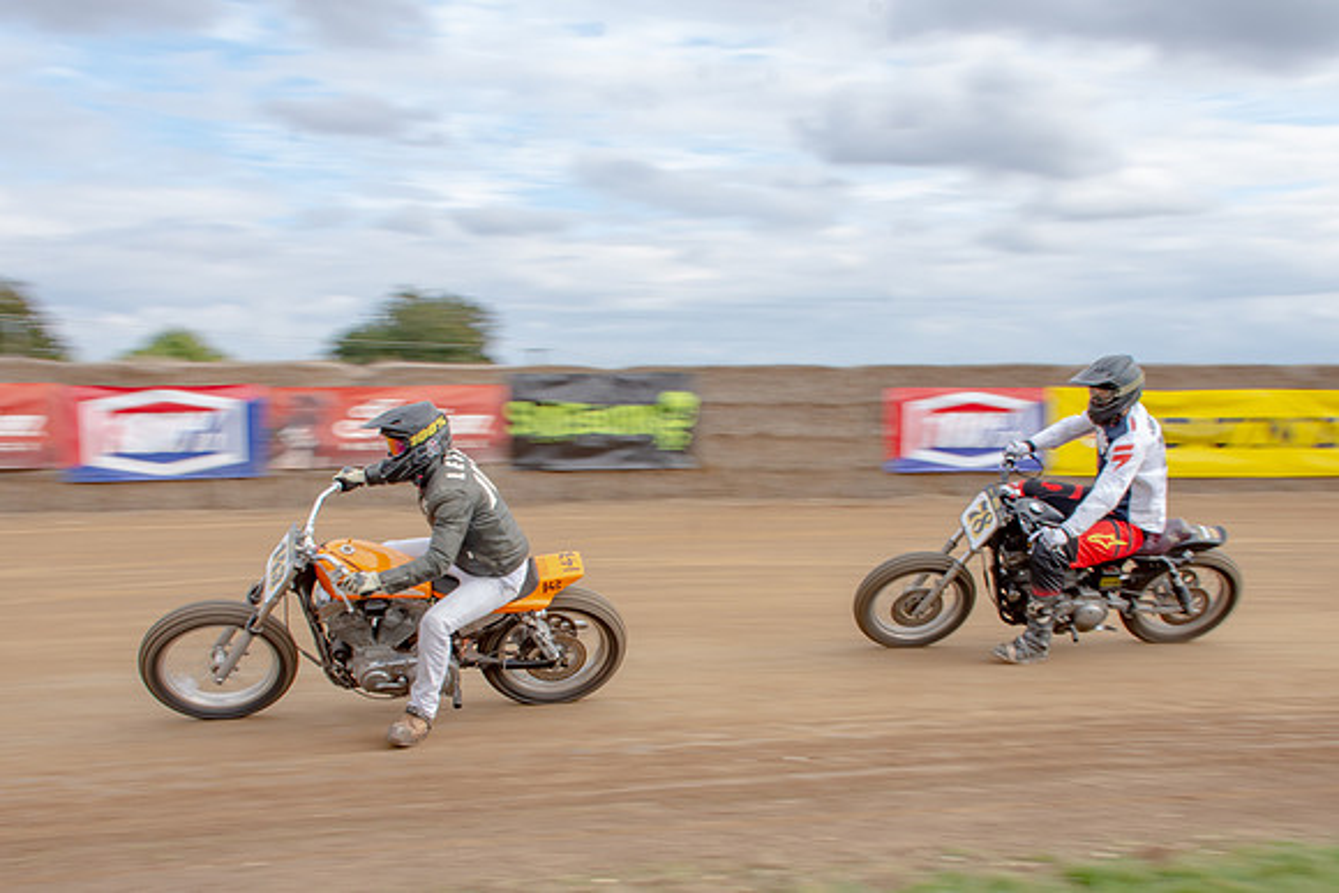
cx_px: 676
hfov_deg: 43.8
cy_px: 532
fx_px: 1666
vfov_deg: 29.9
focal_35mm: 45
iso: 320
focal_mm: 24
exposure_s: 1/100
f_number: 14
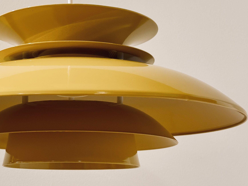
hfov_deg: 27.2
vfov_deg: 20.7
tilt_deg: +7.7
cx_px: 73
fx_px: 509
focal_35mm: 71
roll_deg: +0.8
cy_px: 93
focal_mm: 6.76
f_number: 1.78
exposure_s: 1/100
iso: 80
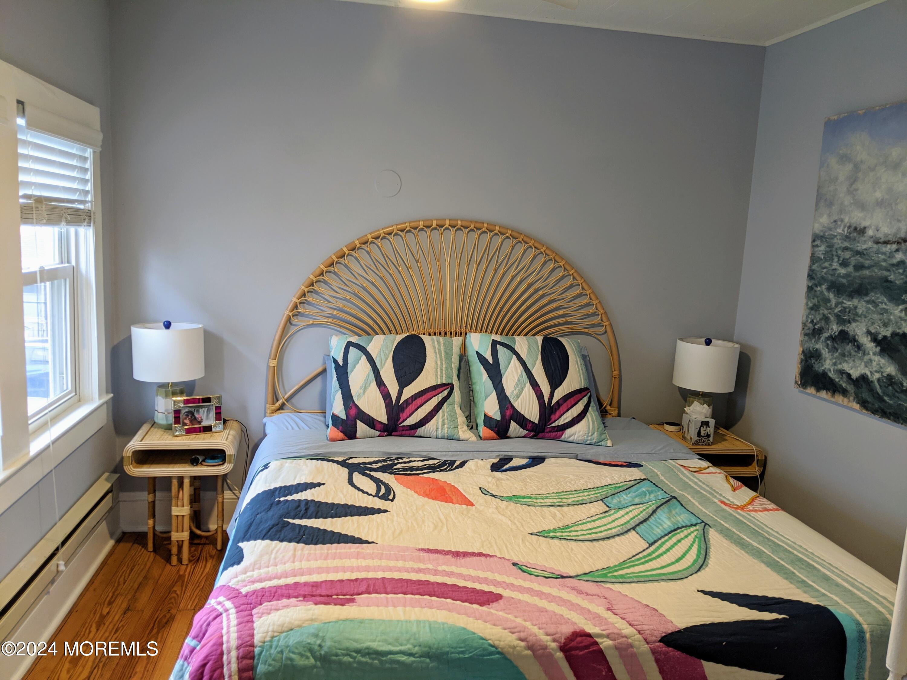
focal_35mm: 27
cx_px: 454
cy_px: 340
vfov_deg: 51.4
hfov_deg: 65.3
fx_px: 707
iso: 55
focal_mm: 4.44
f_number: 1.8
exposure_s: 1/30
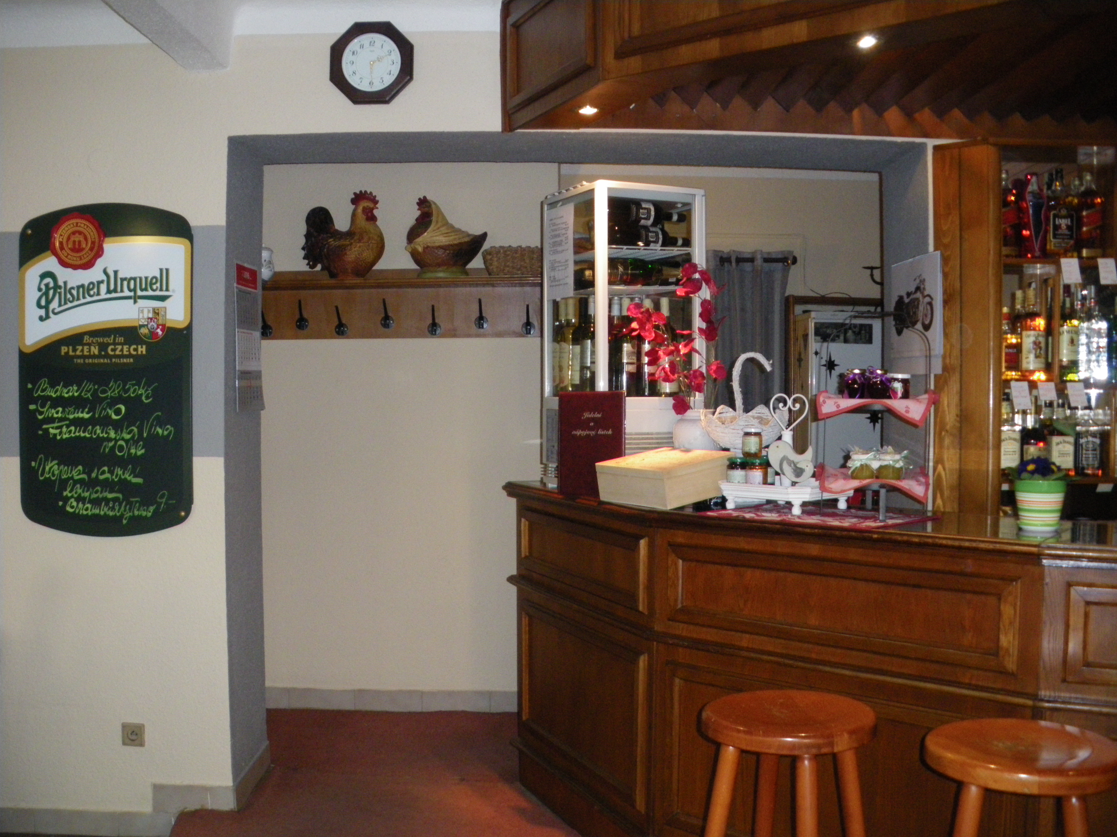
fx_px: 1162
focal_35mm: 36
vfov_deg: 39.7
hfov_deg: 51.4
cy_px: 418
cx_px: 558
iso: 500
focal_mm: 6.3
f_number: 3.5
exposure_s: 1/50
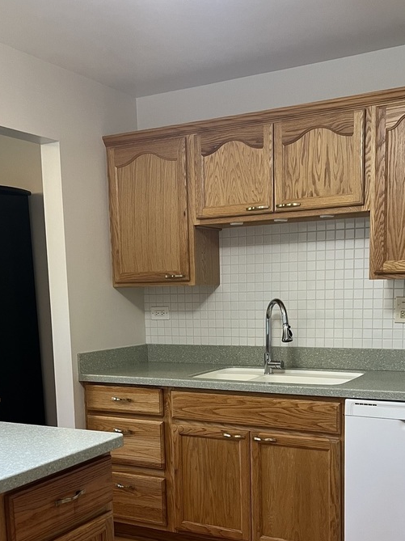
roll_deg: +1.0
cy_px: 383
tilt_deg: -7.4
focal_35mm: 42
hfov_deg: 34.3
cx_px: 200
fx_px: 656
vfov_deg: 43.8
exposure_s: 1/60
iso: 200
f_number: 1.5
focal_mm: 5.7
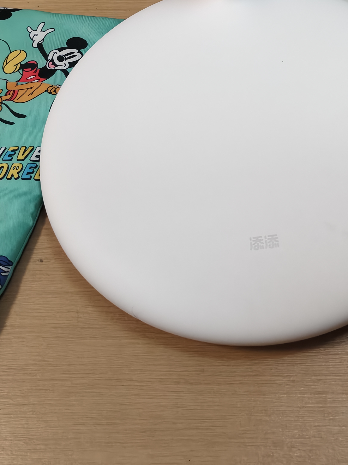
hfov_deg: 34.0
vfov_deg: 43.4
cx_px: 234
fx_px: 563
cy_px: 120
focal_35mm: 42
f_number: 1.88
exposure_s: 1/629
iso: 3338
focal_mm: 5.56
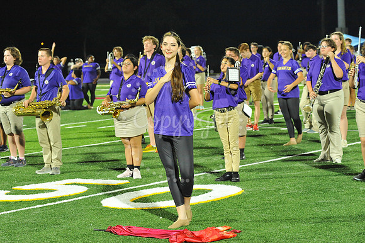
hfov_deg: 19.5
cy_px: 122
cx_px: 182
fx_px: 1064
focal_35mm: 105
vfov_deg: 13.0
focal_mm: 105
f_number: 5.6
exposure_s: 1/250
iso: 5000
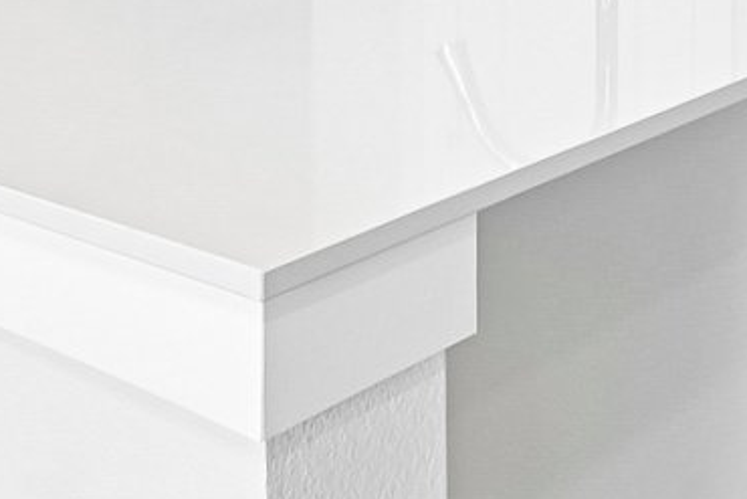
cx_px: 392
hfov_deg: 23.7
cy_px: -409
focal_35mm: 86
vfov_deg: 14.1
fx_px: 1780
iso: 250
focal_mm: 15.5
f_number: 9
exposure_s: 1/8
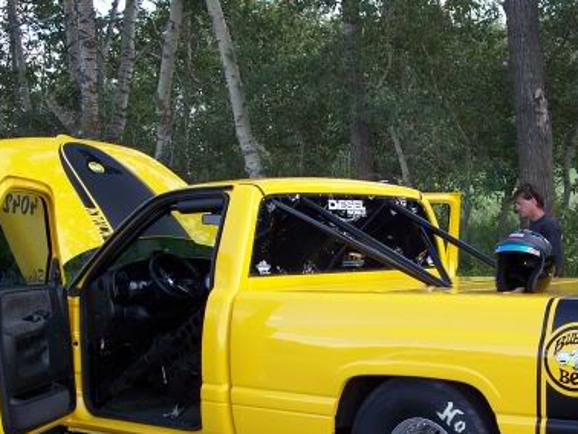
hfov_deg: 29.1
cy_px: 327
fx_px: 1103
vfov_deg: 22.1
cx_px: 393
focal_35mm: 66
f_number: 3.4
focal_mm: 8
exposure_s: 1/250
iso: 100
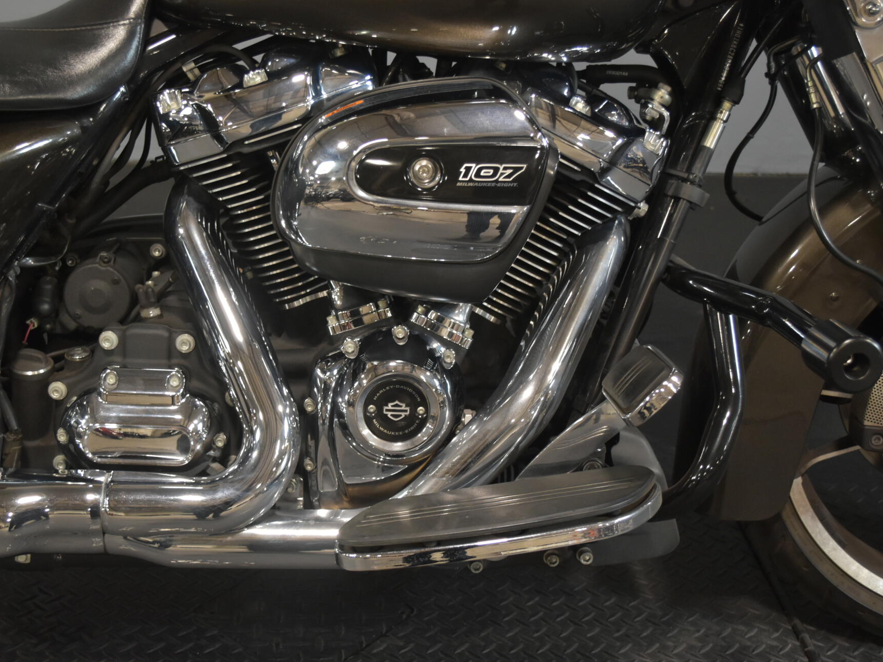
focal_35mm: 50
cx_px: 381
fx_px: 1275
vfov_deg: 29.1
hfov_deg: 38.1
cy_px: 340
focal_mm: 30
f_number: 4.5
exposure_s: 1/30
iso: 1400
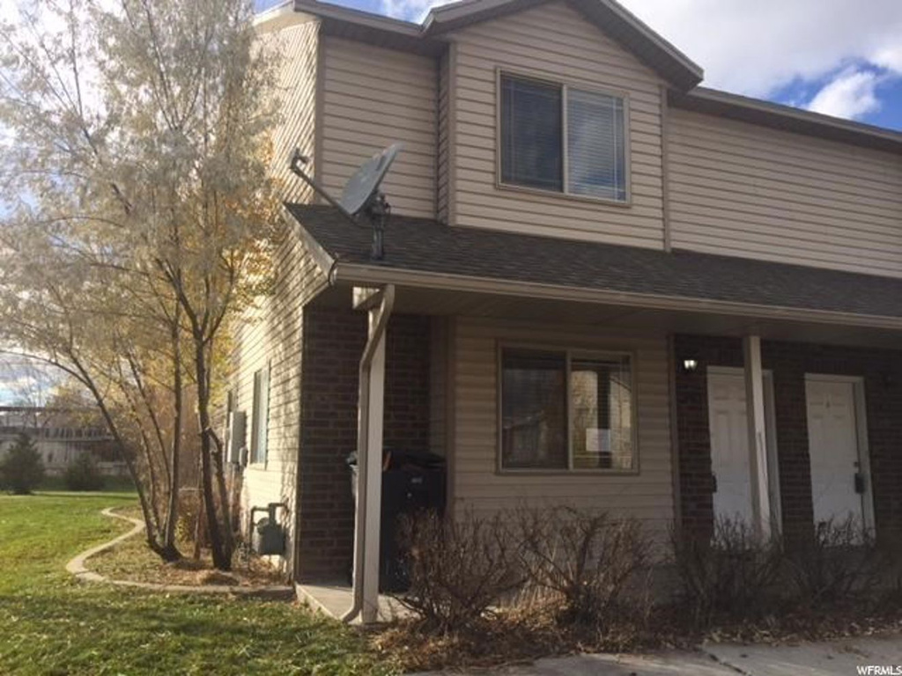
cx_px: 451
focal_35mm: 29
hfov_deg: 61.7
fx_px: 756
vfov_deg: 48.2
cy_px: 338
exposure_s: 1/1068
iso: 32
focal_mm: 4.15
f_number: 2.2
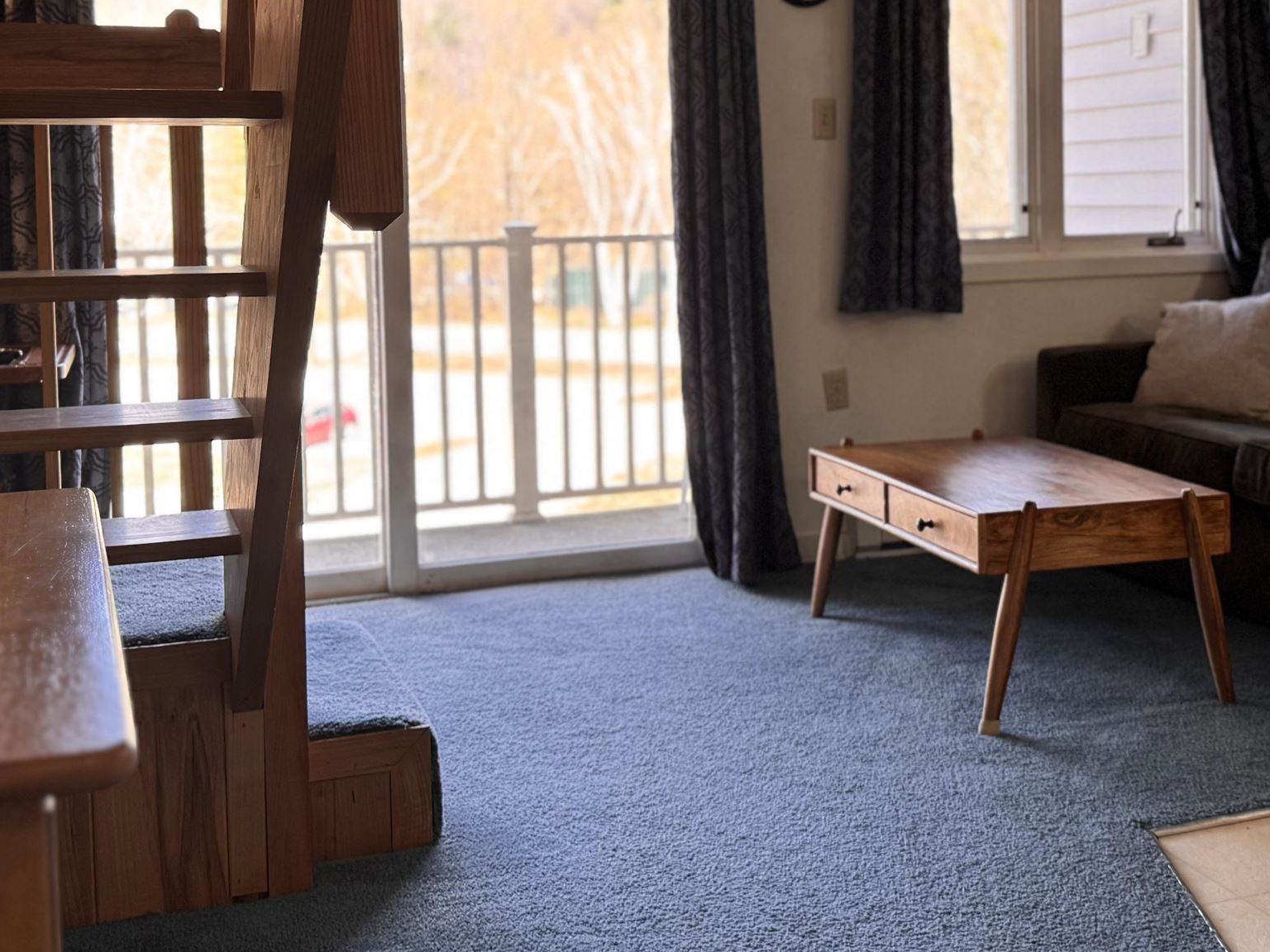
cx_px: 839
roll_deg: +0.2
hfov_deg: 39.2
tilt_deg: -4.1
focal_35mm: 48
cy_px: 276
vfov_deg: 29.9
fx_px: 1761
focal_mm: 6.76
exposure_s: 1/120
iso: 125
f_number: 1.78
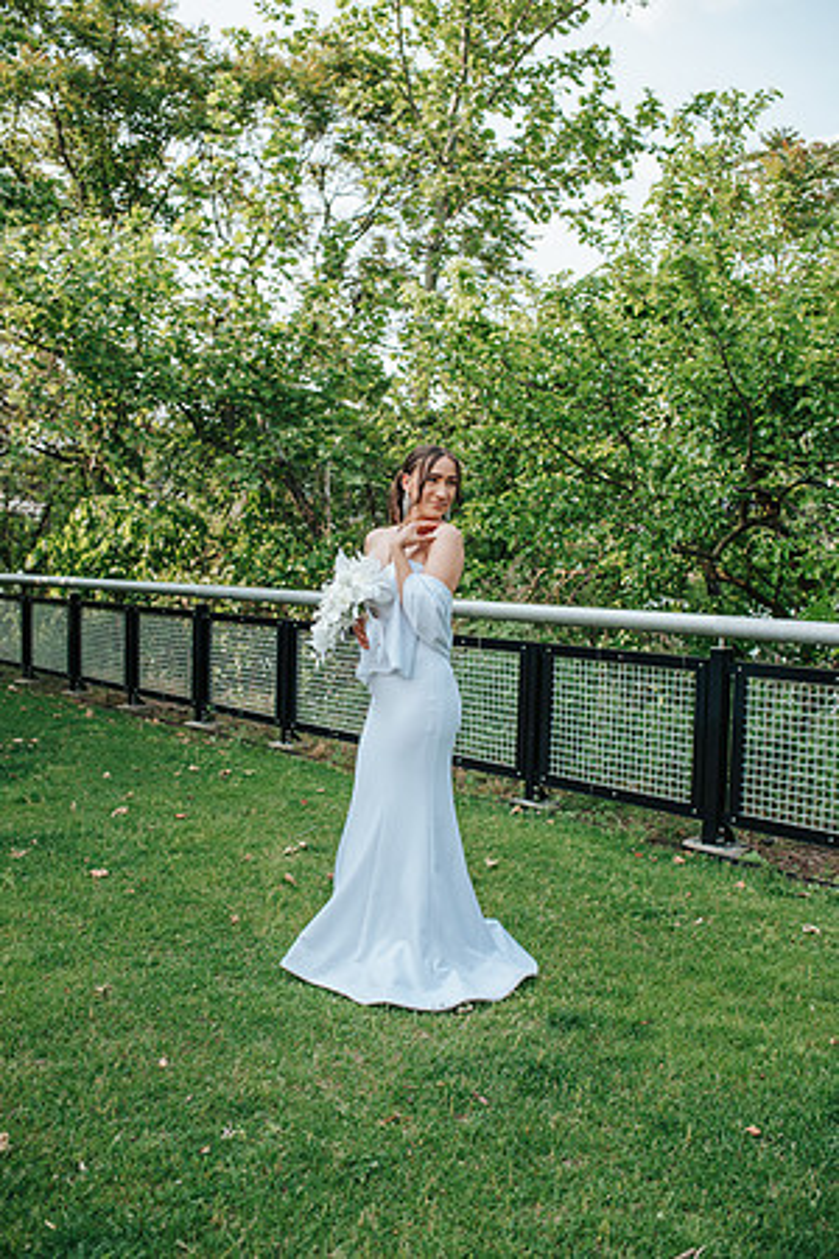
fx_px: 1223
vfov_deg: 54.4
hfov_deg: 37.9
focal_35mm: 35
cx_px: 420
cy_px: 630
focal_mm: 35
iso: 100
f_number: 3.5
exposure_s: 1/500
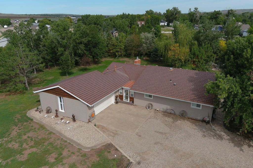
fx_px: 204
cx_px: 126
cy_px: 84
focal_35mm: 29
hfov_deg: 63.7
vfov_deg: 45.0
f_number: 2.8
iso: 105
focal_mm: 10.57
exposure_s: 1/394
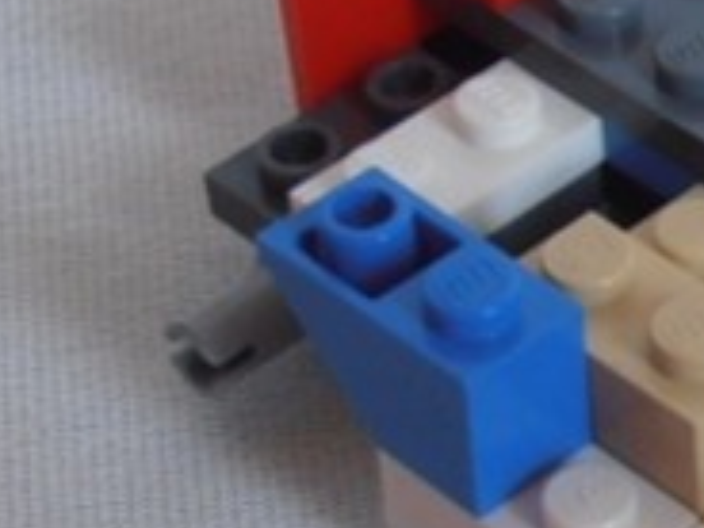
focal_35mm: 181
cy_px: 312
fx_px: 3681
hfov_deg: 10.4
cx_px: 1201
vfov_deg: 8.2
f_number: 3.9
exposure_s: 1/50
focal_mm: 6.61
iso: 80
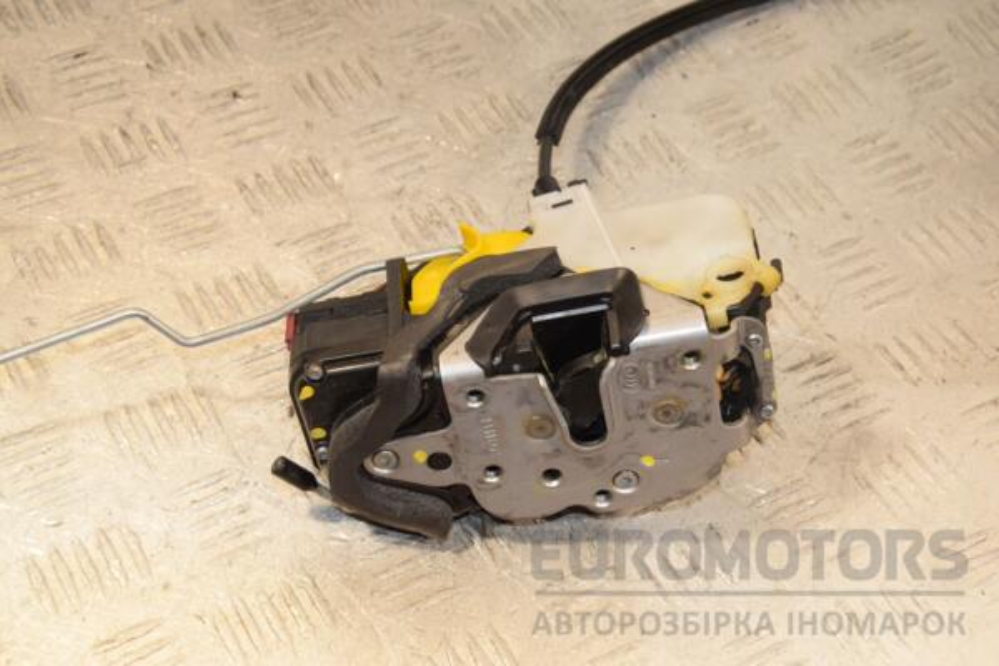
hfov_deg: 28.1
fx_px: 1998
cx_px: 500
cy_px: 333
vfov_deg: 18.9
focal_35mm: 72
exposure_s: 1/200
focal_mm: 48
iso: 1600
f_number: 8
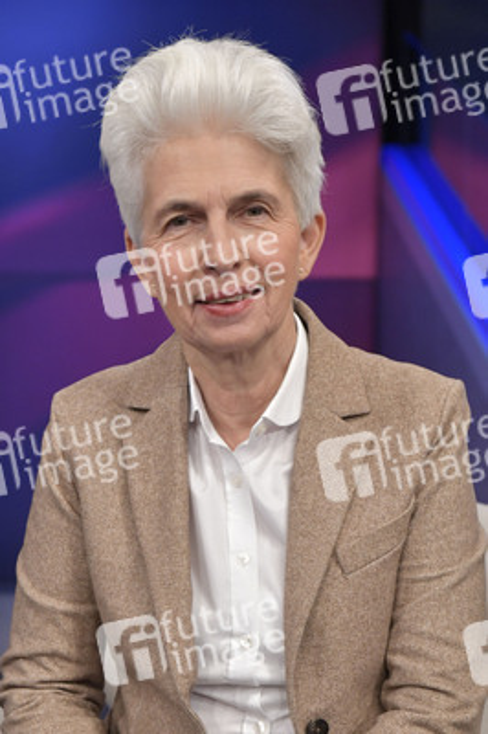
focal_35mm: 62
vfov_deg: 32.4
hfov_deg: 21.9
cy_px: 367
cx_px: 244
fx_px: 1263
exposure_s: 1/200
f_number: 6.3
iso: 2500
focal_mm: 62
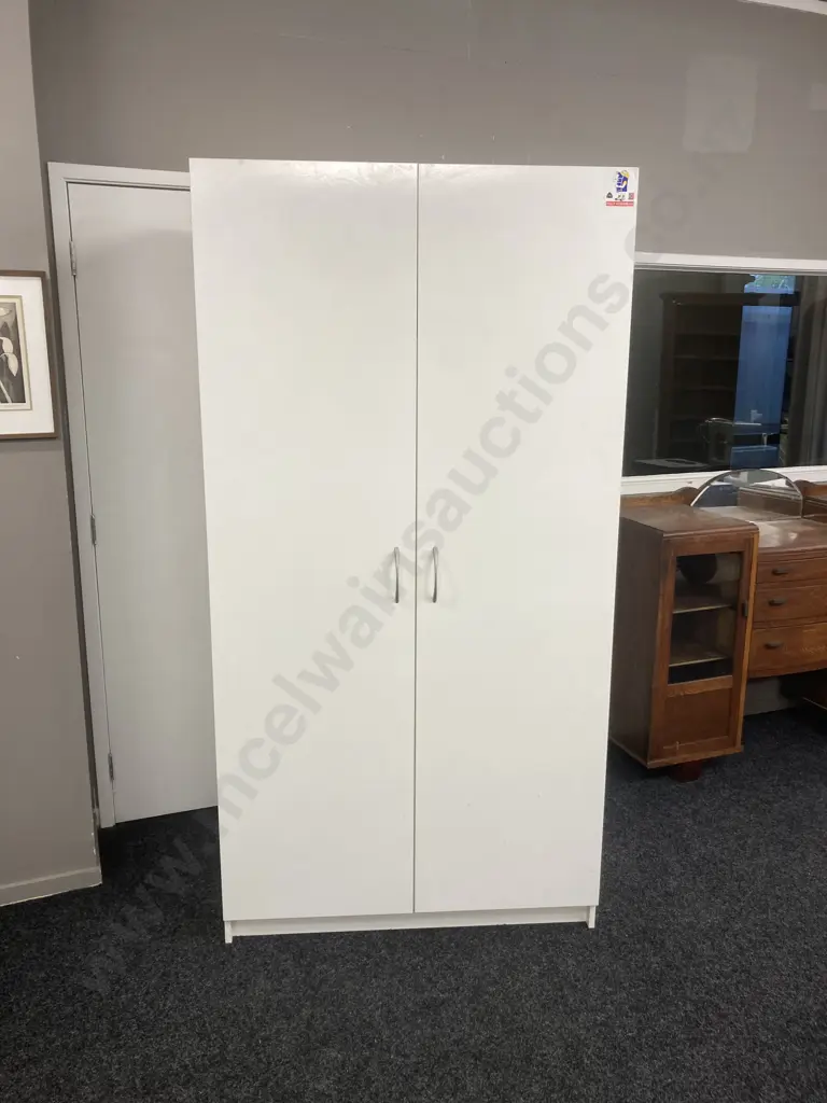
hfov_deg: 49.7
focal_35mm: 28
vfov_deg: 63.4
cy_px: 552
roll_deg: +0.0
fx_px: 892
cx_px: 414
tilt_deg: -10.8
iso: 50
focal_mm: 3.99
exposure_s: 1/50
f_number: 1.8
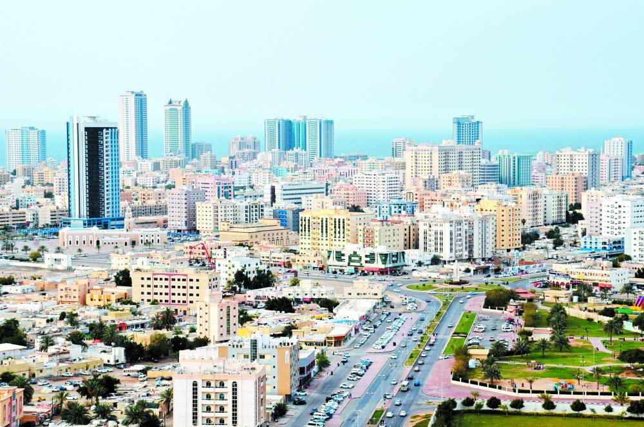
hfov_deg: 23.4
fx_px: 1553
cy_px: 214
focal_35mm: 87
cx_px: 322
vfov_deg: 15.6
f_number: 10
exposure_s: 1/250
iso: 280
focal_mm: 58
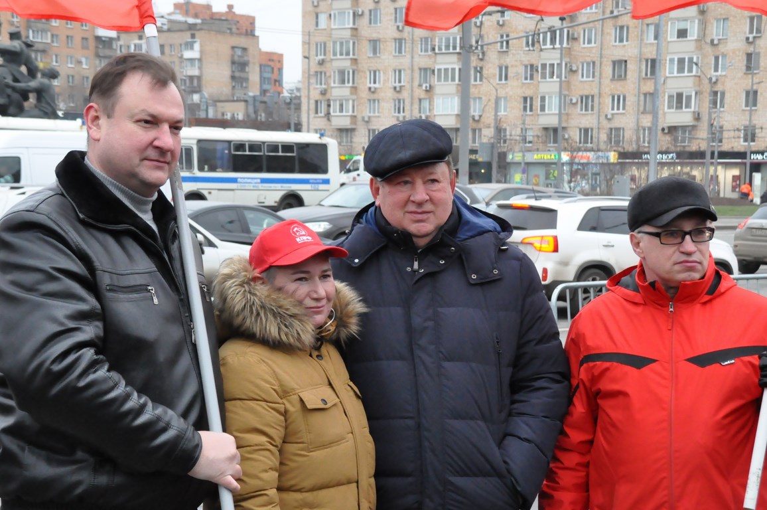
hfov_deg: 30.5
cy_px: 255
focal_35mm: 66
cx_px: 384
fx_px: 1405
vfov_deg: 20.6
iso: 3200
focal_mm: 44
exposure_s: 1/250
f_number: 8
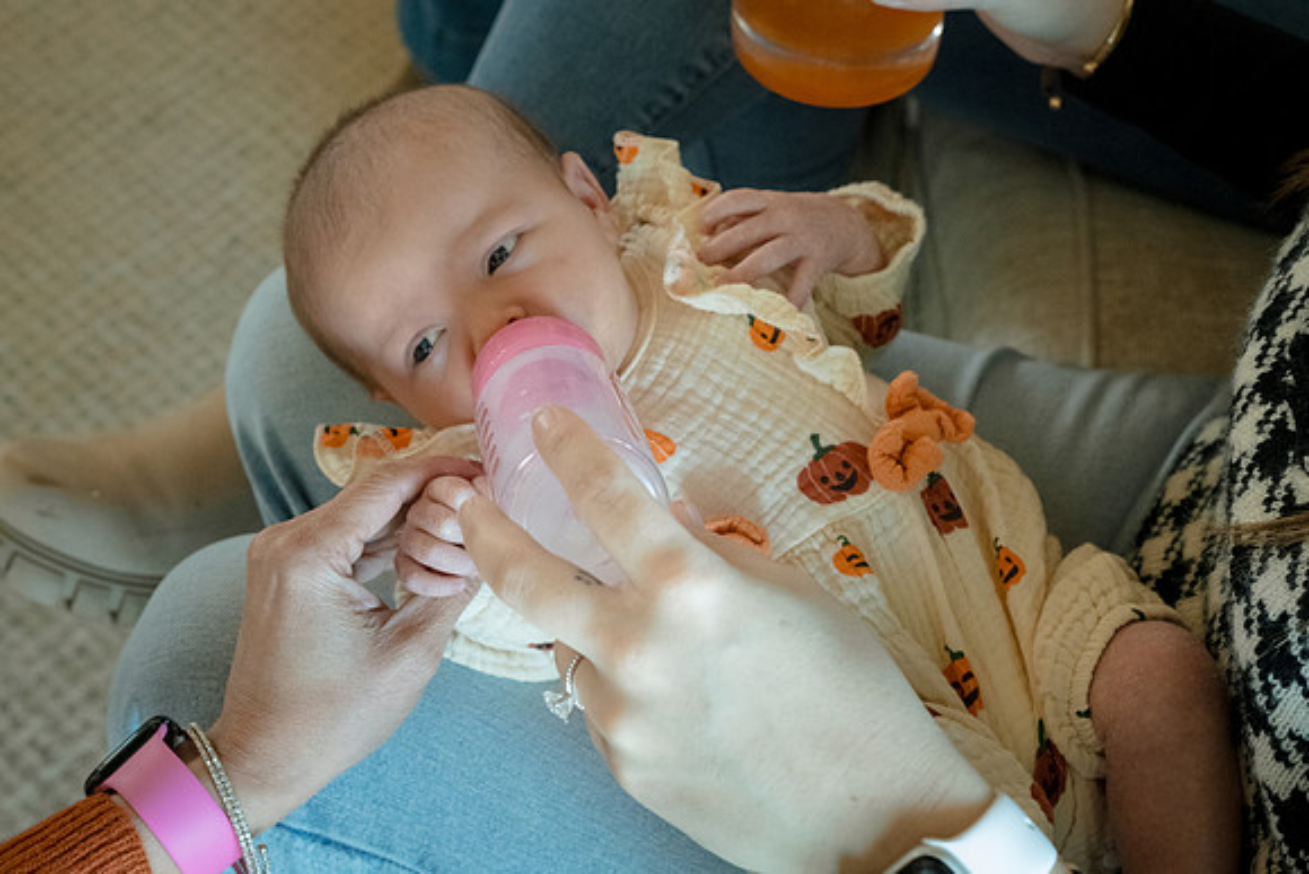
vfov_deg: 21.7
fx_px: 2271
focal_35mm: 62
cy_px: 328
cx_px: 492
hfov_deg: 32.0
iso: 4500
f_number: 6.3
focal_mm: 50
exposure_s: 1/80
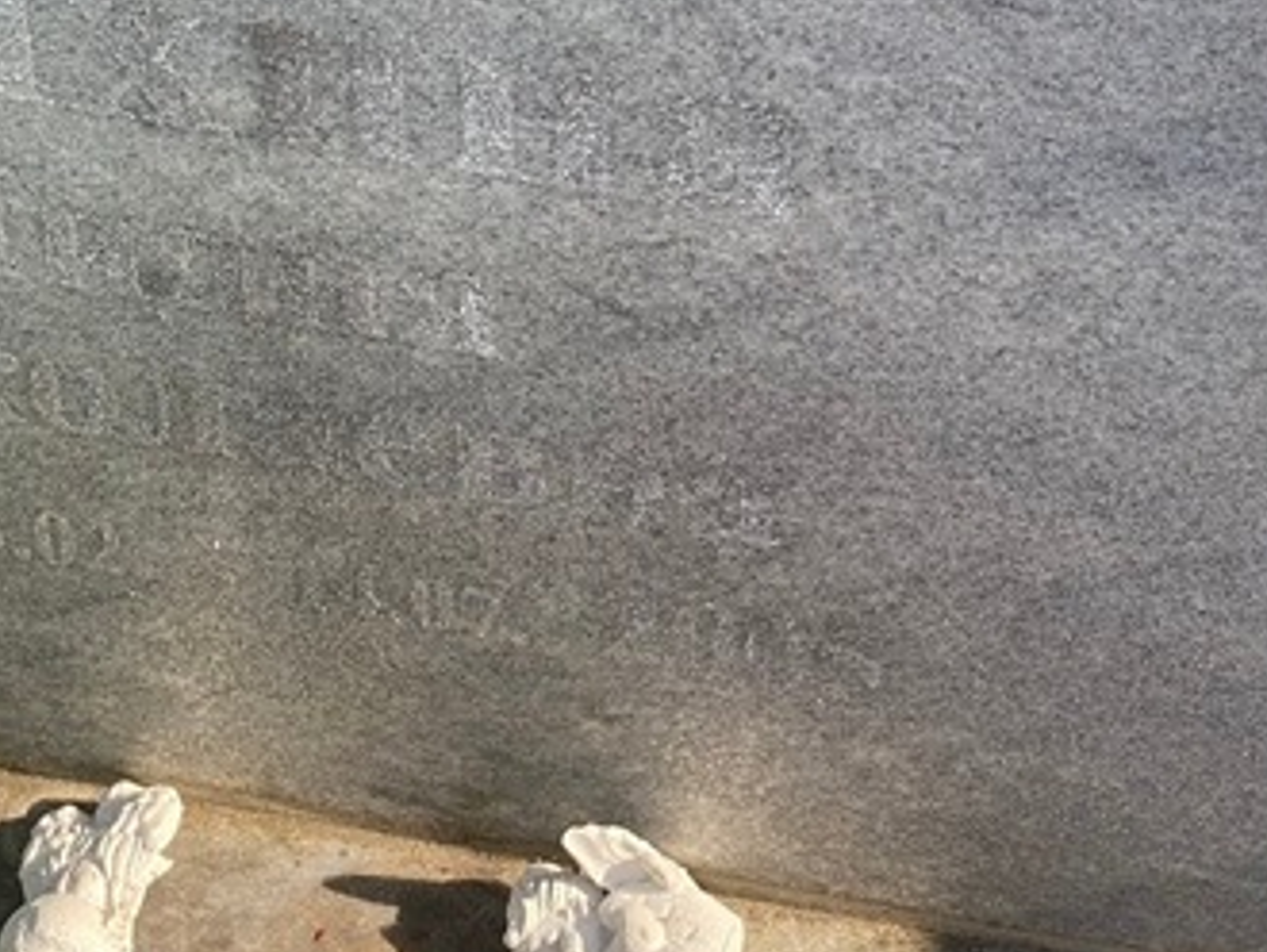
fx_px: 4615
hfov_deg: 15.6
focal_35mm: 126
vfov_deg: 11.8
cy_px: 334
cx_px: 465
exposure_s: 1/452
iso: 20
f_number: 2
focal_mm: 6
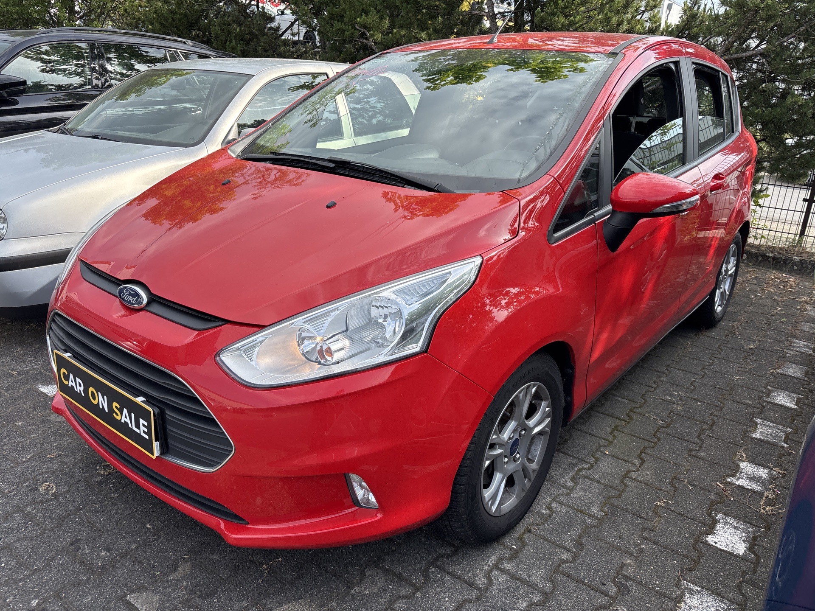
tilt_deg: -19.7
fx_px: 612
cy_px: 306
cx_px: 408
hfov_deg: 67.3
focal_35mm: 26
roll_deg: -3.4
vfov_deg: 53.1
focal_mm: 5.96
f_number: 1.6
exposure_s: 1/1220
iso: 50
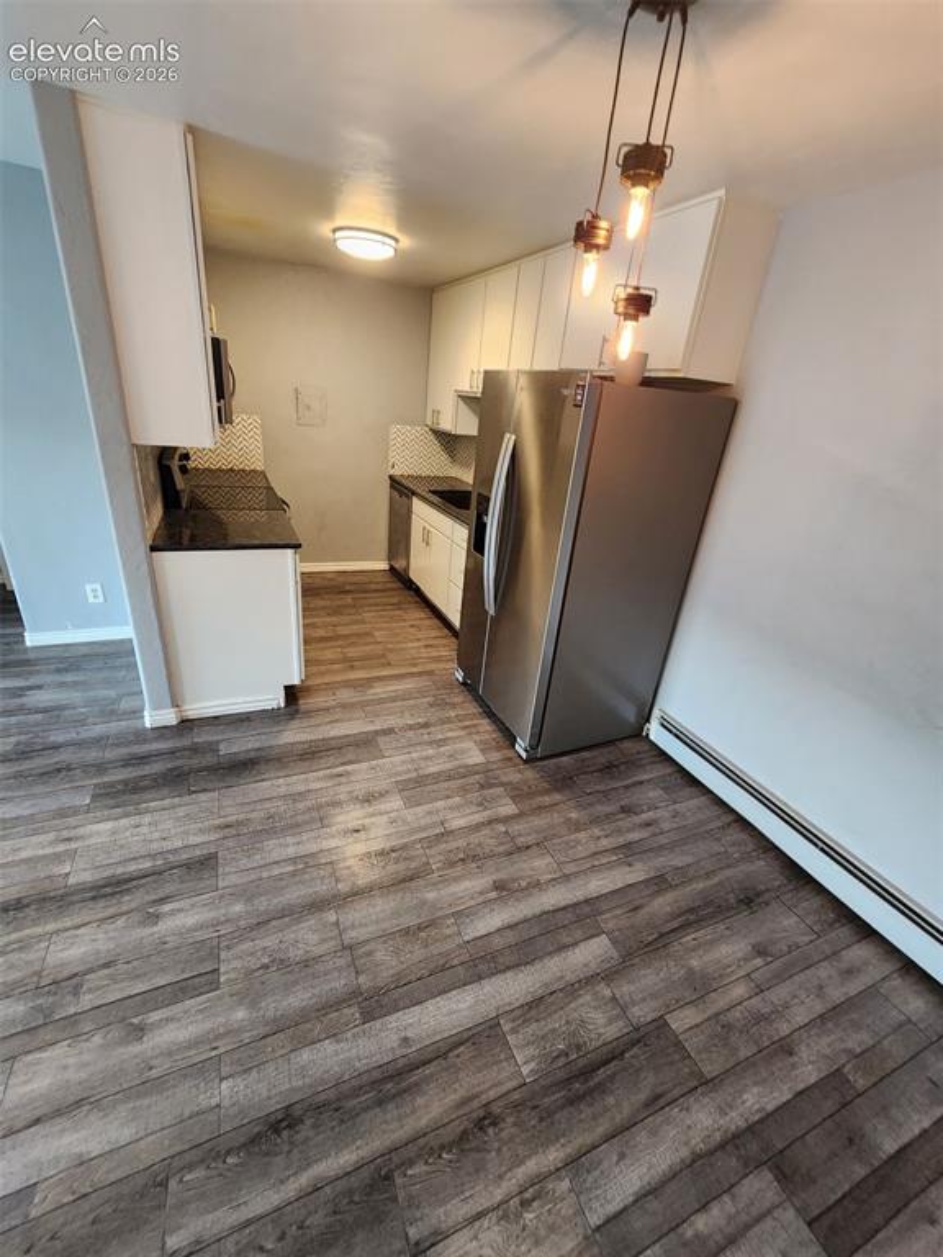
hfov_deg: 89.9
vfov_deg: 106.2
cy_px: 628
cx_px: 472
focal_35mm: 13
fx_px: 472
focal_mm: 2.2
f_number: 2.2
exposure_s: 1/60
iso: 400
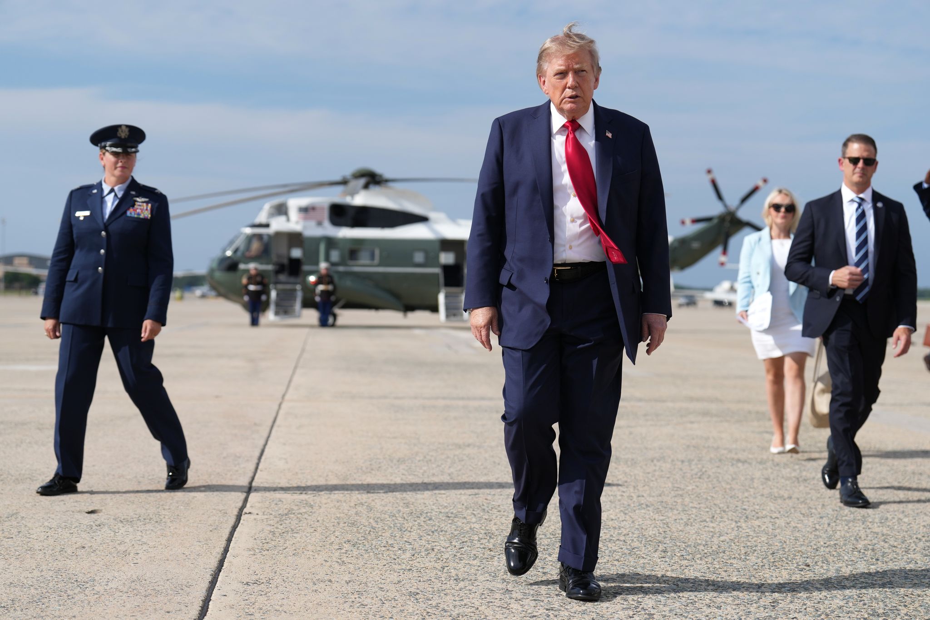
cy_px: 310
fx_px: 1808
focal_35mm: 70
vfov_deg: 19.5
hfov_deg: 28.8
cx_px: 465
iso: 250
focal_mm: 70
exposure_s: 1/5000
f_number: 3.5
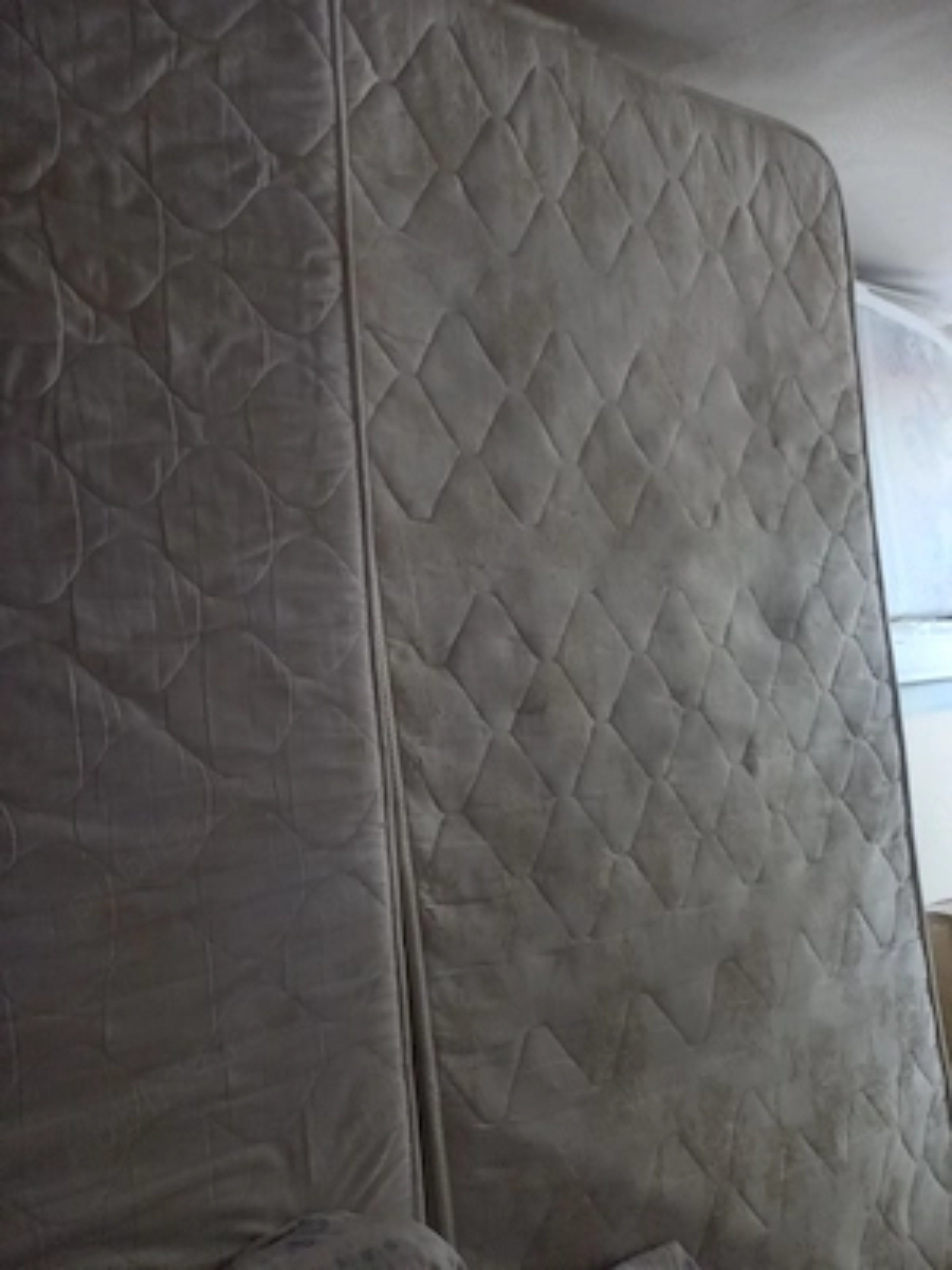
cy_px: 635
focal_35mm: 25
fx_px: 917
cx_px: 476
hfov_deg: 54.9
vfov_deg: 69.4
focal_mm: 4.65
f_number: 1.8
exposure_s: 1/20
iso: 1250
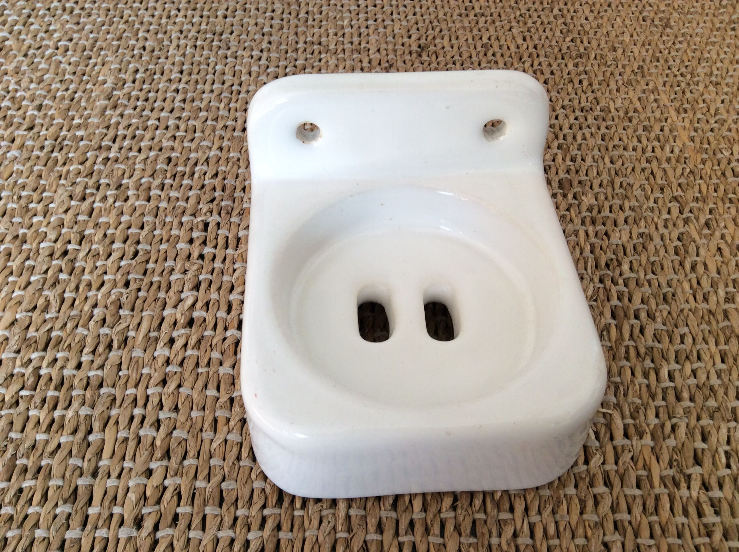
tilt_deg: -50.6
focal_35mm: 32
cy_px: 276
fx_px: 682
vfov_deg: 44.1
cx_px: 370
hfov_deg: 56.9
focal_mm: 3.3
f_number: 2.4
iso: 50
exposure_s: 1/100
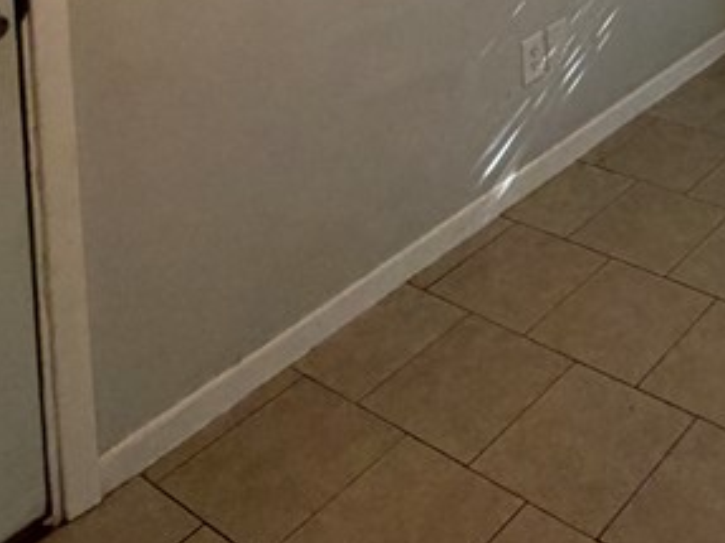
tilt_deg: -3.3
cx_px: 788
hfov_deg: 33.5
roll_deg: +0.8
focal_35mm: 50
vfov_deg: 22.5
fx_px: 1047
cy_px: -318
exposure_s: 1/60
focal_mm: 2.22
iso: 250
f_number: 2.2
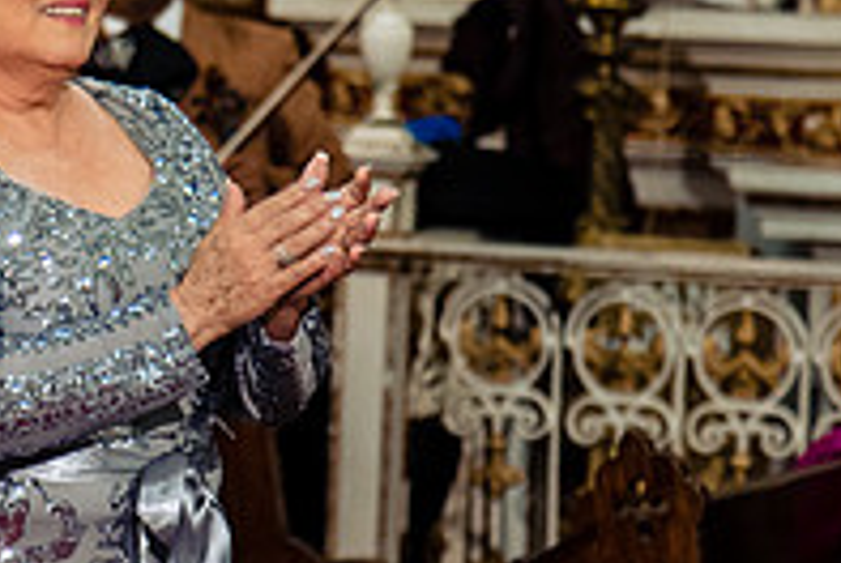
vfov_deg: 4.9
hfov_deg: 7.3
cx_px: -47
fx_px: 6527
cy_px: 198
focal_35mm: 279
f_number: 4
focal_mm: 95
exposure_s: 1/100
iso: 2000
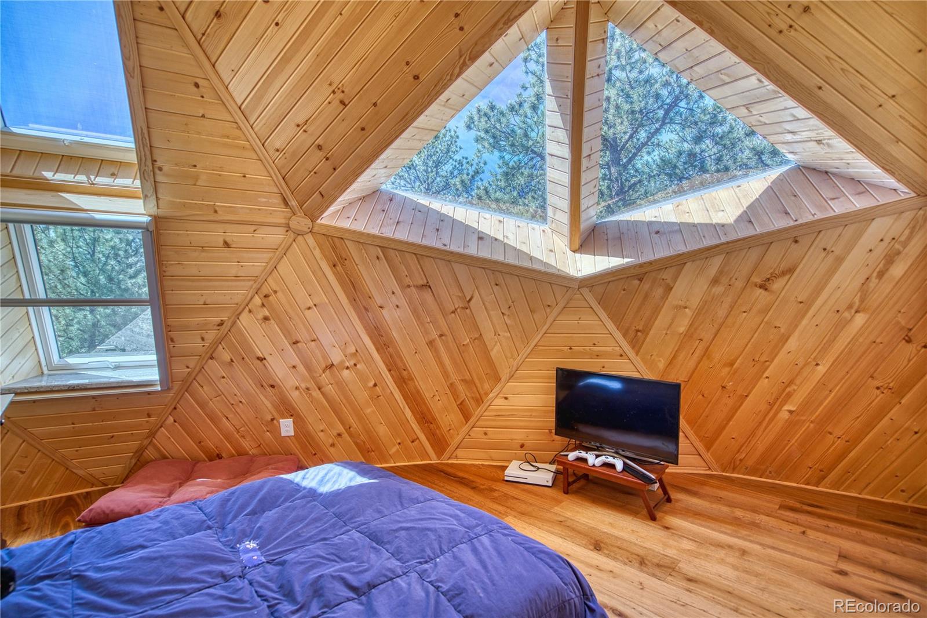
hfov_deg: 96.7
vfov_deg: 73.7
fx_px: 412
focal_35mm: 16
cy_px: 309
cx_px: 464
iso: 500
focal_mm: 16
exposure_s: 1/80
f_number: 4
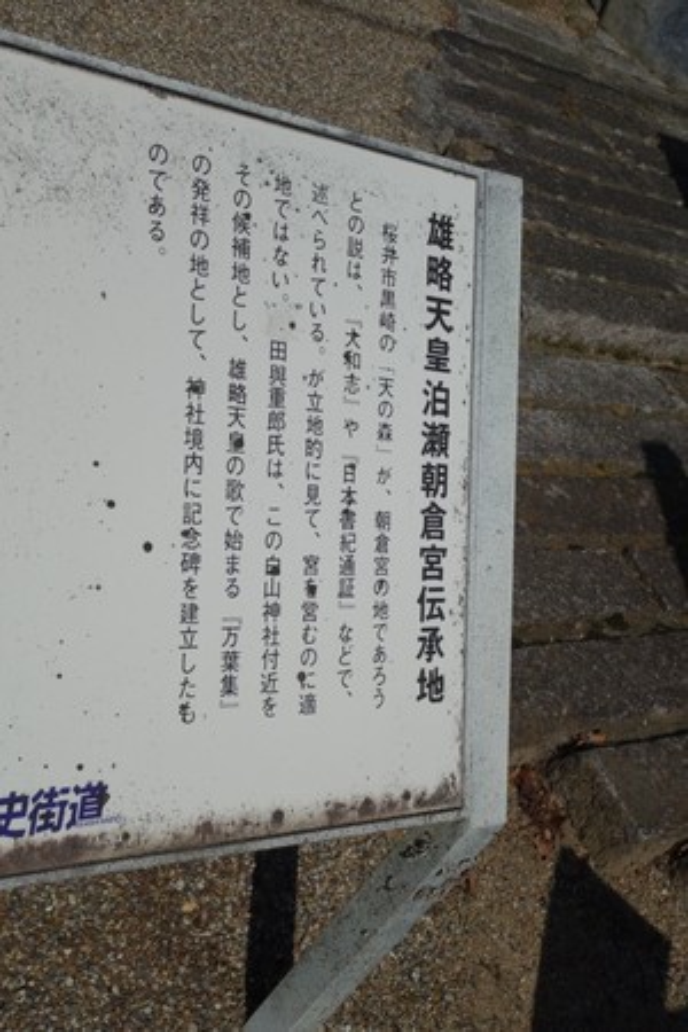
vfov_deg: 44.5
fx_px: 1261
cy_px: 516
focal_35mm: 44
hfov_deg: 30.5
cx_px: 344
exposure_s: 1/1250
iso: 125
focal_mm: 16.2
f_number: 8
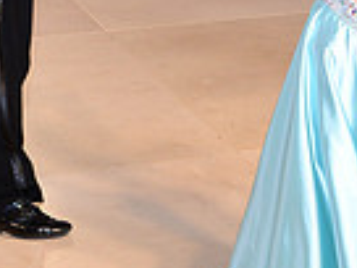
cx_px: 238
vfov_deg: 9.2
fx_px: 1609
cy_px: -171
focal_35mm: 156
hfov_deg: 12.6
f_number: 5.6
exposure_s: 1/250
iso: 1250
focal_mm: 38
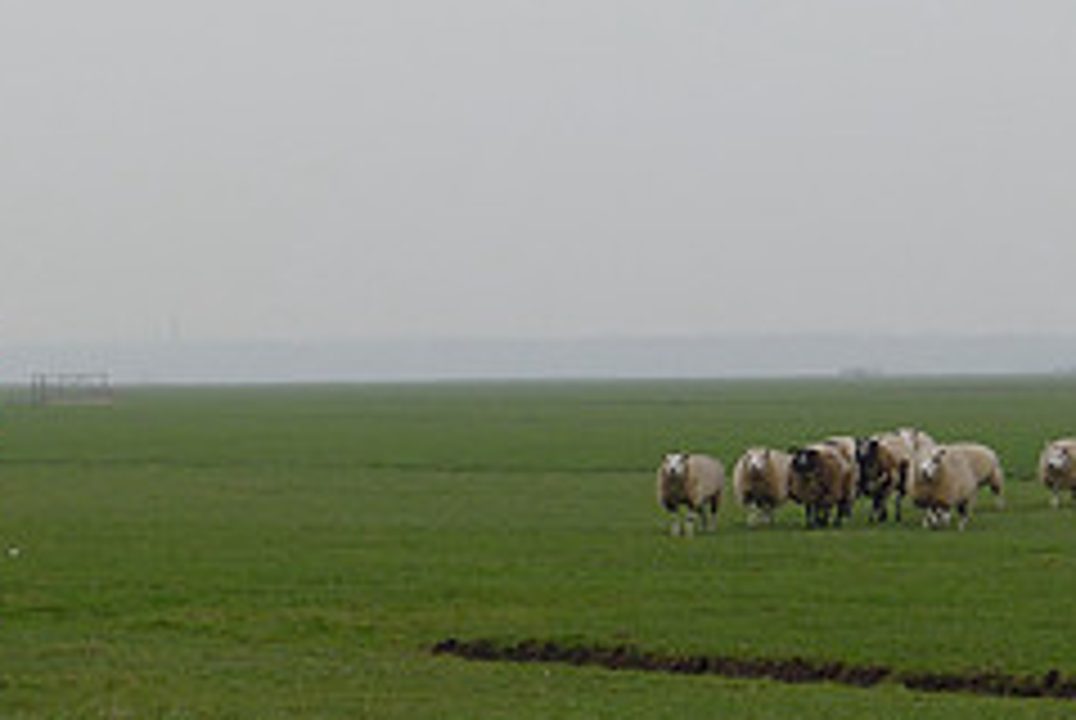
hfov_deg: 9.4
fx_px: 6524
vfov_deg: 6.3
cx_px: 698
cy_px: 538
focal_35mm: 218
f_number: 4
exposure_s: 1/400
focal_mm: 19.2
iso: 80
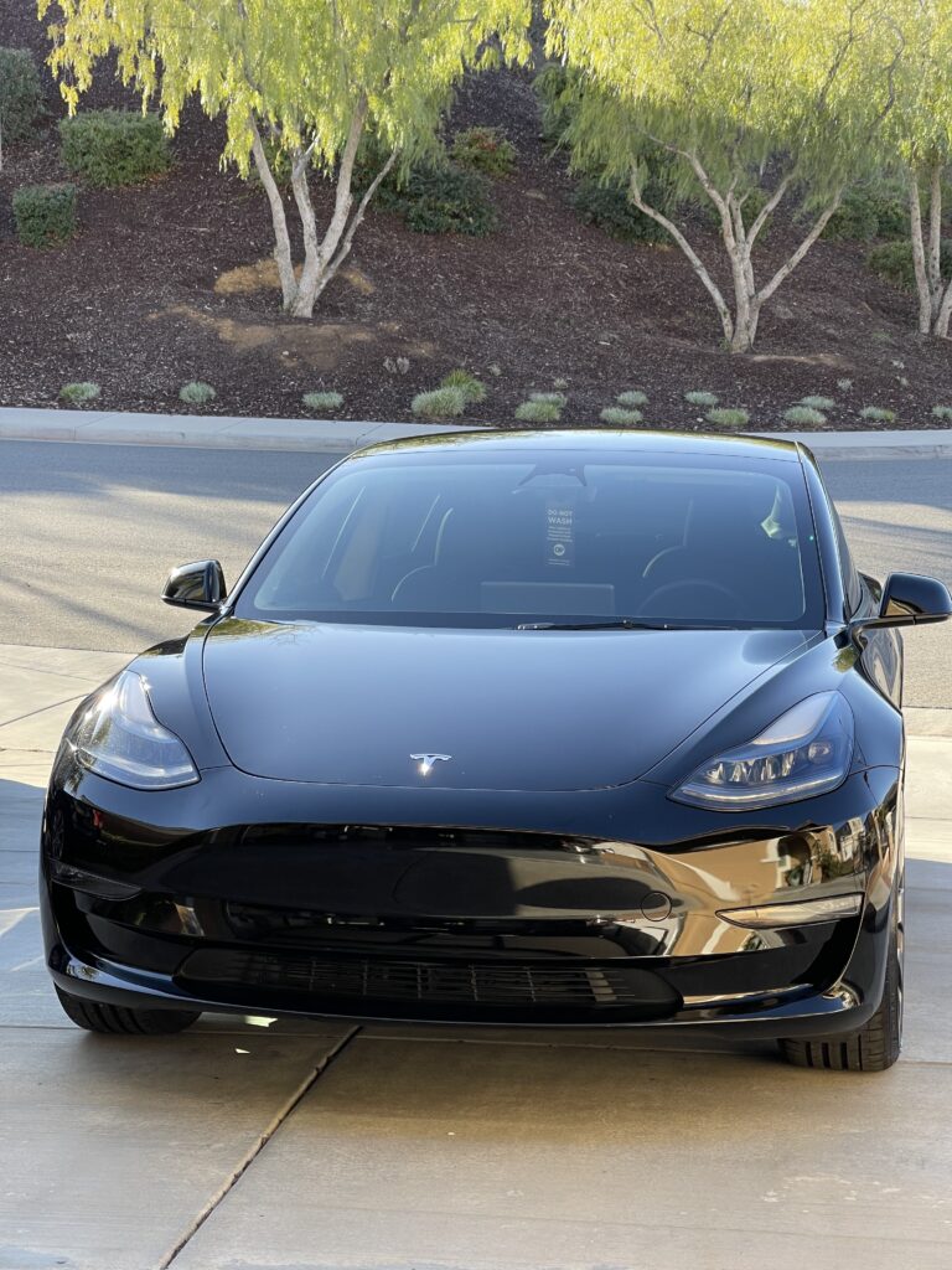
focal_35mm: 64
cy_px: 635
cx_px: 476
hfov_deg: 22.9
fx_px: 2347
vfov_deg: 30.3
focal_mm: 7.5
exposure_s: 1/152
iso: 20
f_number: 2.2
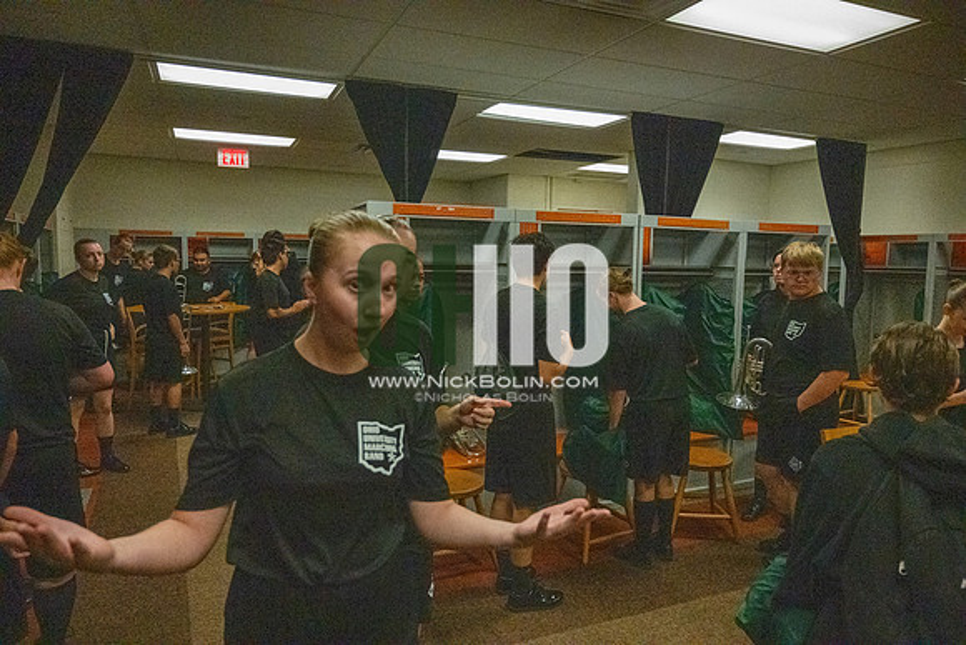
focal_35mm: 24
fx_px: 644
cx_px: 483
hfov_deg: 73.7
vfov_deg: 53.2
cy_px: 322
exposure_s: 1/3200
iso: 32254
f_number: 4
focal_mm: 24
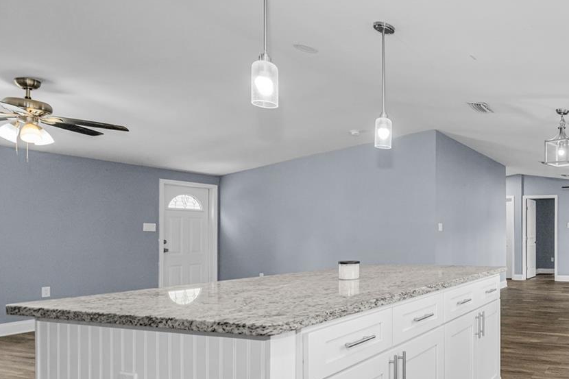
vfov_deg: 47.6
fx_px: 427
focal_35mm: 27
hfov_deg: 57.9
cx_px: 511
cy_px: 231
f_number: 8
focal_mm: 14
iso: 250
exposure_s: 1/40
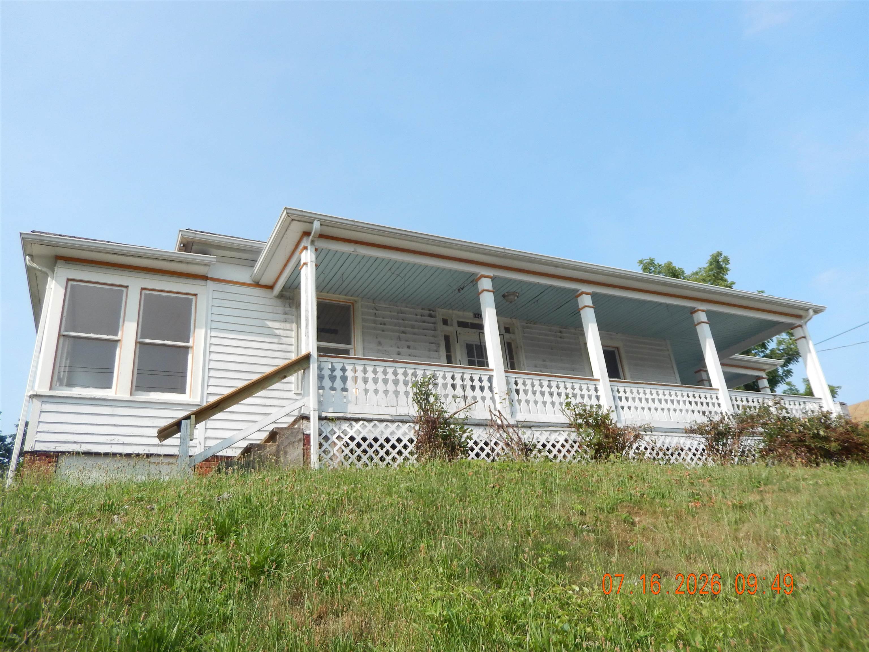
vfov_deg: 54.9
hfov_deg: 69.4
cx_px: 434
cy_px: 326
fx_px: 628
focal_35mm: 25
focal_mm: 4.5
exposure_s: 1/800
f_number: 3.4
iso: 125
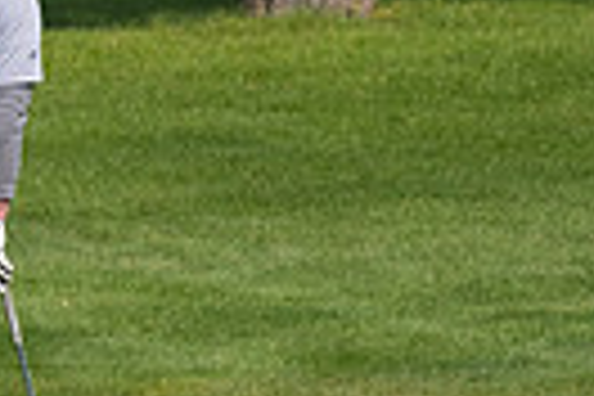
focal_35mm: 1280
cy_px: 202
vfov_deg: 1.1
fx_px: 21118
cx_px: -310
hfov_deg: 1.6
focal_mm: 195
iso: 320
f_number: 5.6
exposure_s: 1/1600
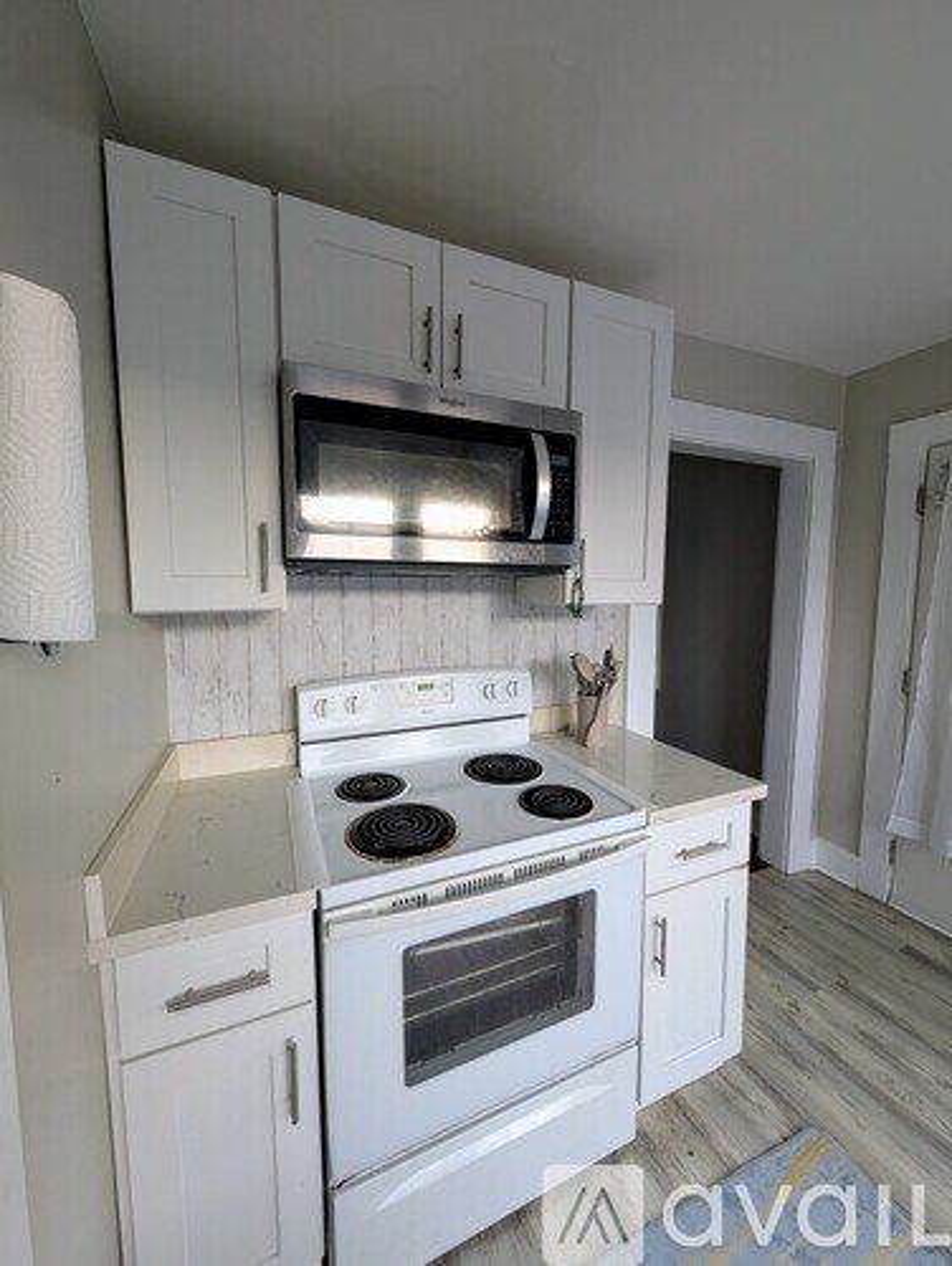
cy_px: 633
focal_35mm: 12
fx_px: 439
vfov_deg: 110.5
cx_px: 476
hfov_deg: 94.6
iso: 182
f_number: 1.7
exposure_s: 1/58.6
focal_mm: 2.02
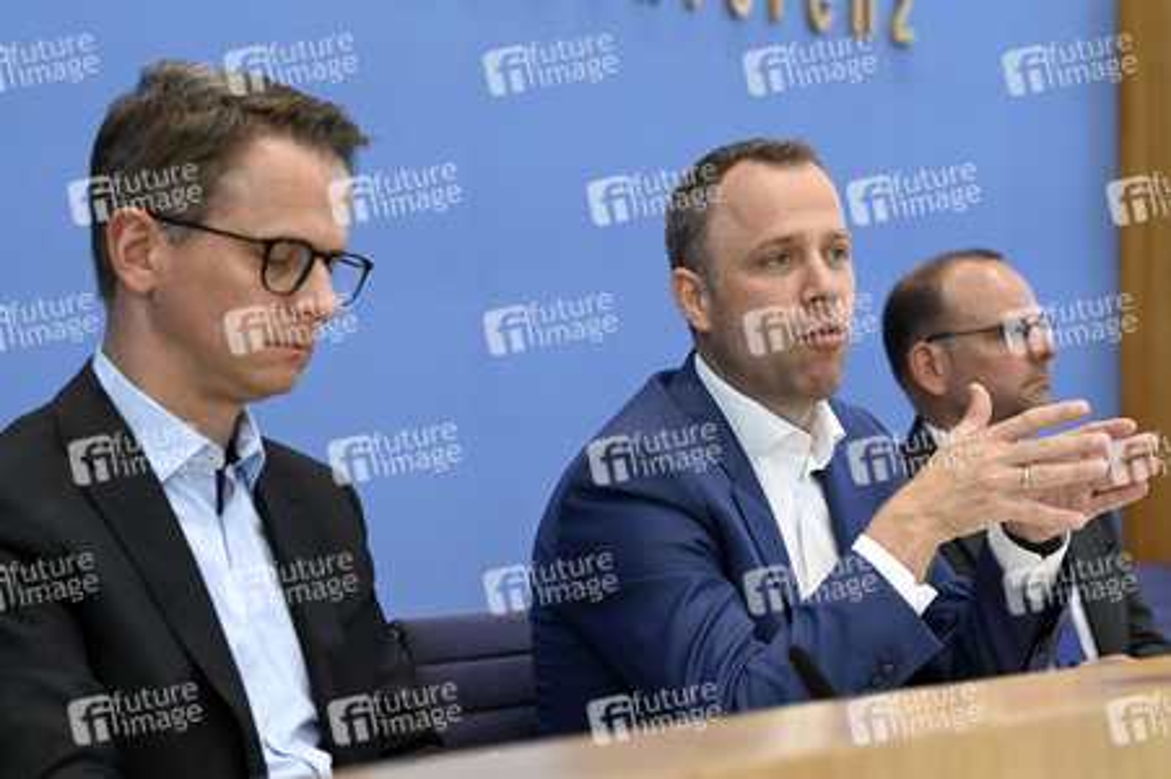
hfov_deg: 20.4
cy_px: 390
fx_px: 3250
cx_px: 586
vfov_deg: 13.7
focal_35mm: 100
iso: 3200
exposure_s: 1/640
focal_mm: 100
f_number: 5.6
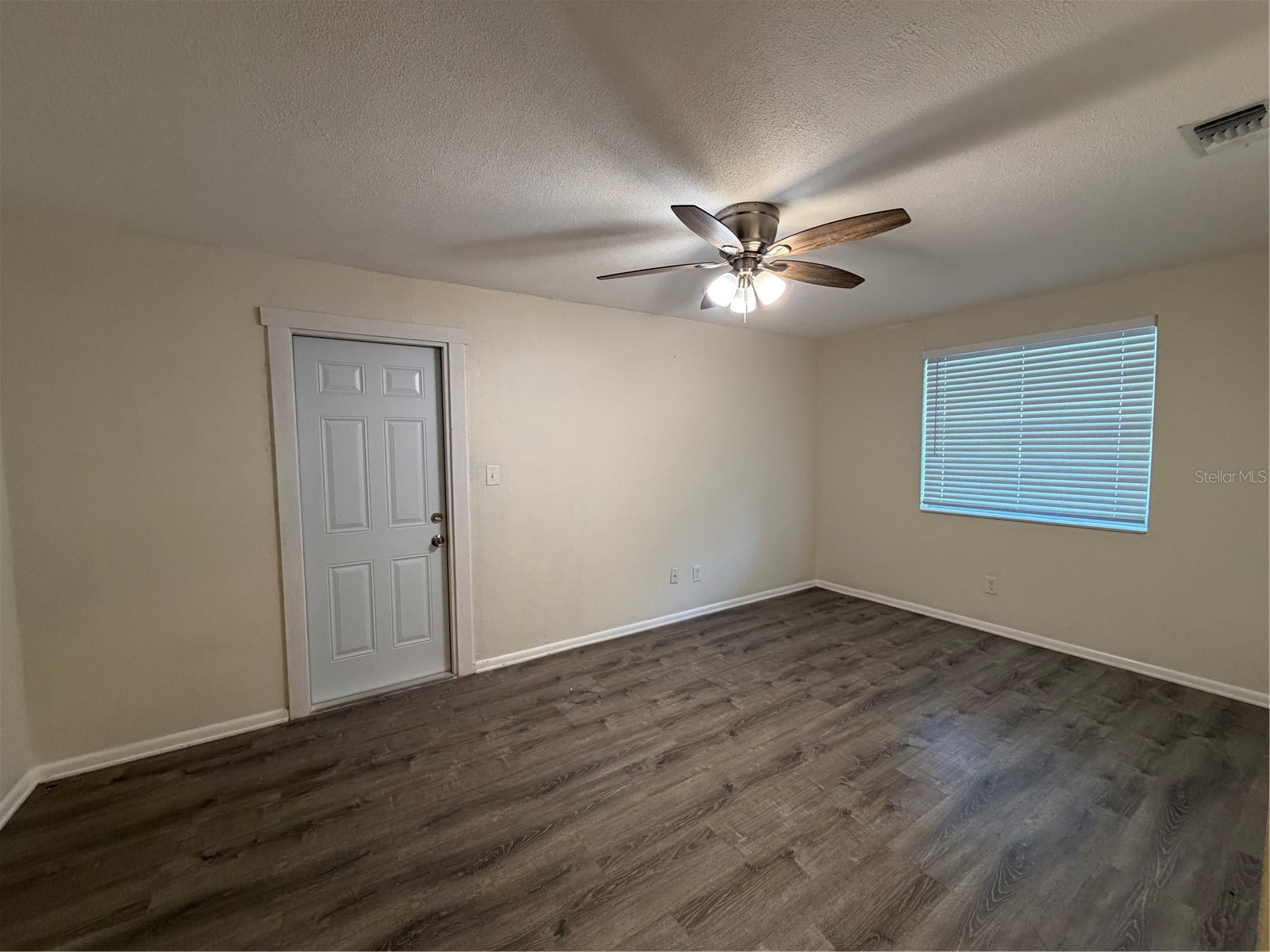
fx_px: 514
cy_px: 476
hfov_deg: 102.1
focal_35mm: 14
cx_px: 635
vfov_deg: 85.7
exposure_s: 1/60
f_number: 2.2
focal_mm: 2.22
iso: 250
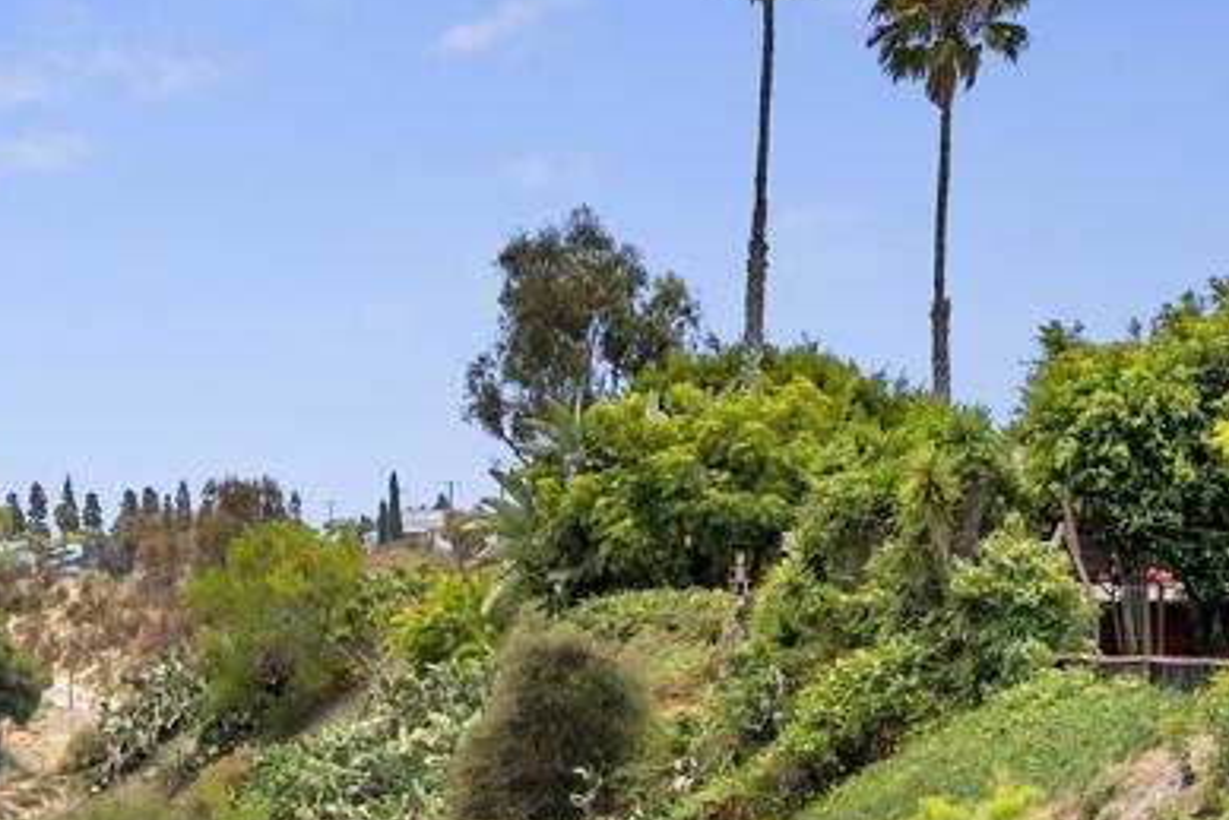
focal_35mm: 161
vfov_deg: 8.5
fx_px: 5498
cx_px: -390
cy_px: 602
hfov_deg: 12.4
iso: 500
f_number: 8
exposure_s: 1/640
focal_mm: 61
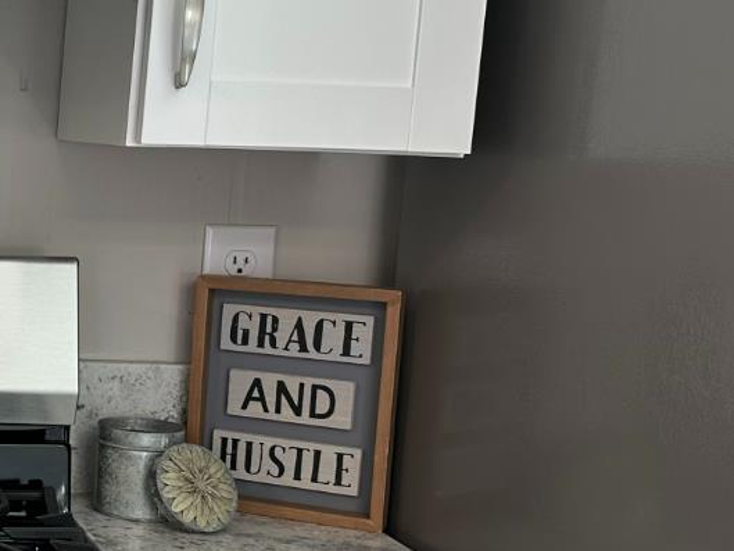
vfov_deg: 21.6
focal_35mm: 68
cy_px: 337
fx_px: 1442
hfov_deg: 24.2
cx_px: -269
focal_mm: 6.86
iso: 80
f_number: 1.78
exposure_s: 1/113
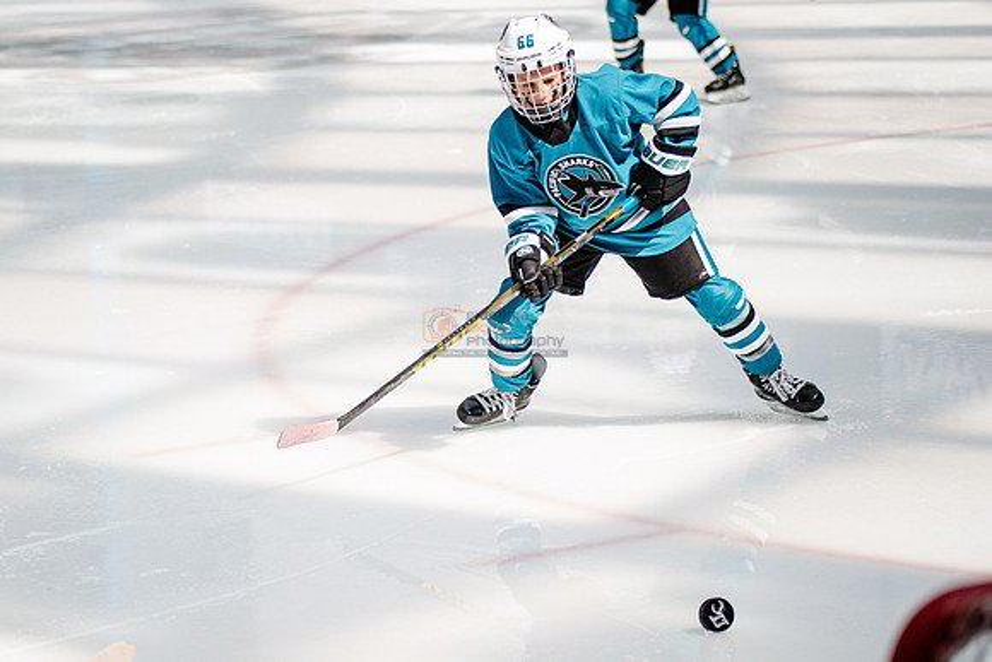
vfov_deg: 8.7
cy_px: 259
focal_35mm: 159
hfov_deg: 12.9
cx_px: 356
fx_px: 4369
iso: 1250
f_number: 3.2
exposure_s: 1/3200
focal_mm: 120
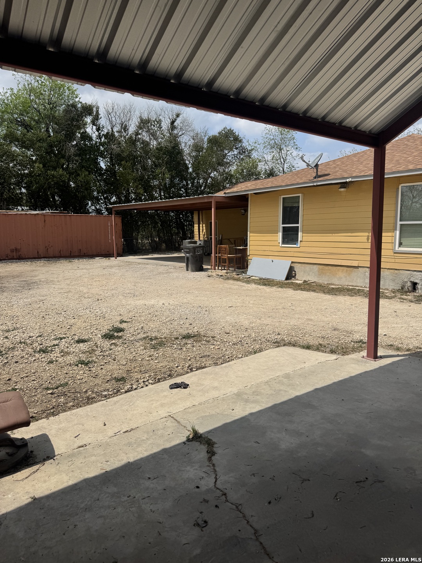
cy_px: 282
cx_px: 211
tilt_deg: -8.4
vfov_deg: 71.6
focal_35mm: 24
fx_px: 390
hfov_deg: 56.8
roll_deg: +1.1
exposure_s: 1/7937
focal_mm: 6.76
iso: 80
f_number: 1.78
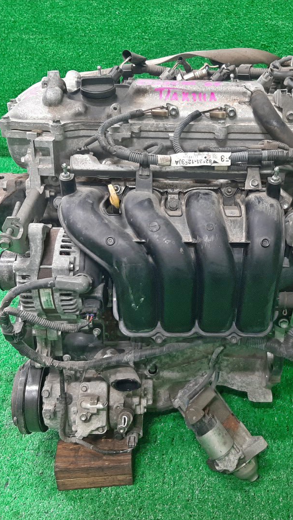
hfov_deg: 31.0
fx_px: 525
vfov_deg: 52.8
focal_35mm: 38
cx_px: 197
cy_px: 261
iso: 173
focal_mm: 3.93
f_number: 1.7
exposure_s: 1/50
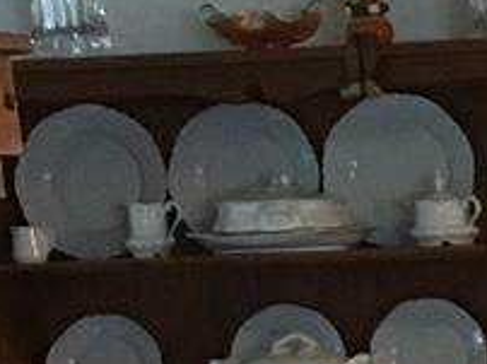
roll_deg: +2.3
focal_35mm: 230
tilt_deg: -8.6
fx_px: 3232
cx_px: 1649
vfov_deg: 6.3
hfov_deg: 7.3
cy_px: 723
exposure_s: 1/30
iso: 125
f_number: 2.2
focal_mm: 4.15
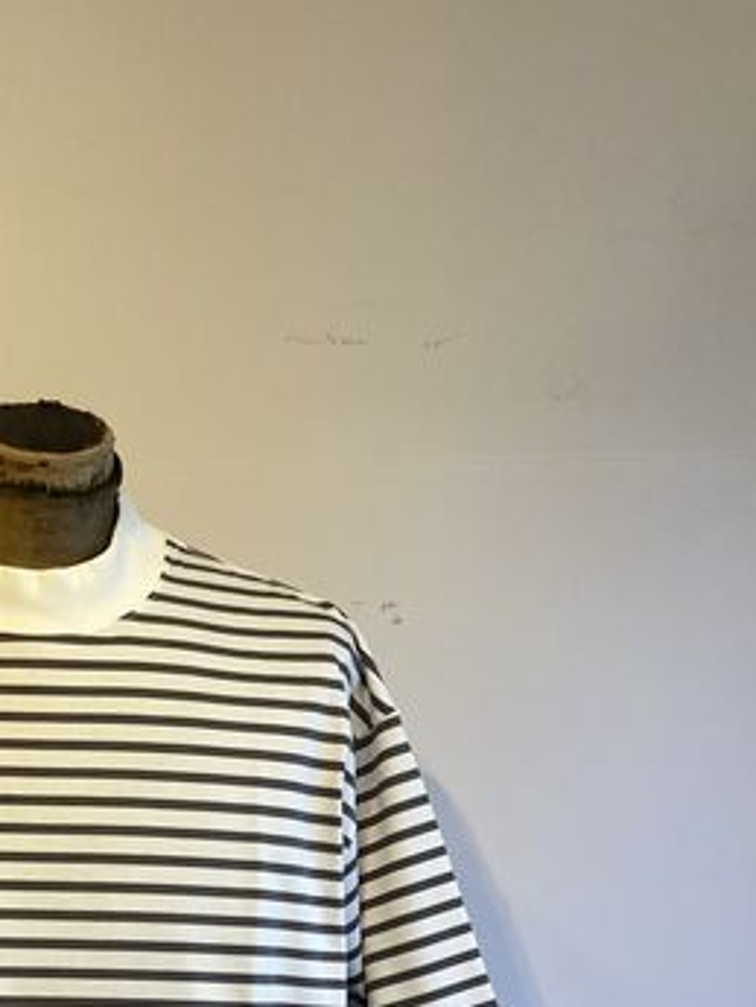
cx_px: 28
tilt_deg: -7.9
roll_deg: +0.7
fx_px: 2124
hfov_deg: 19.7
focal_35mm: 73
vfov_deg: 25.9
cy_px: 887
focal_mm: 3.99
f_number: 1.8
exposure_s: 1/100
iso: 32
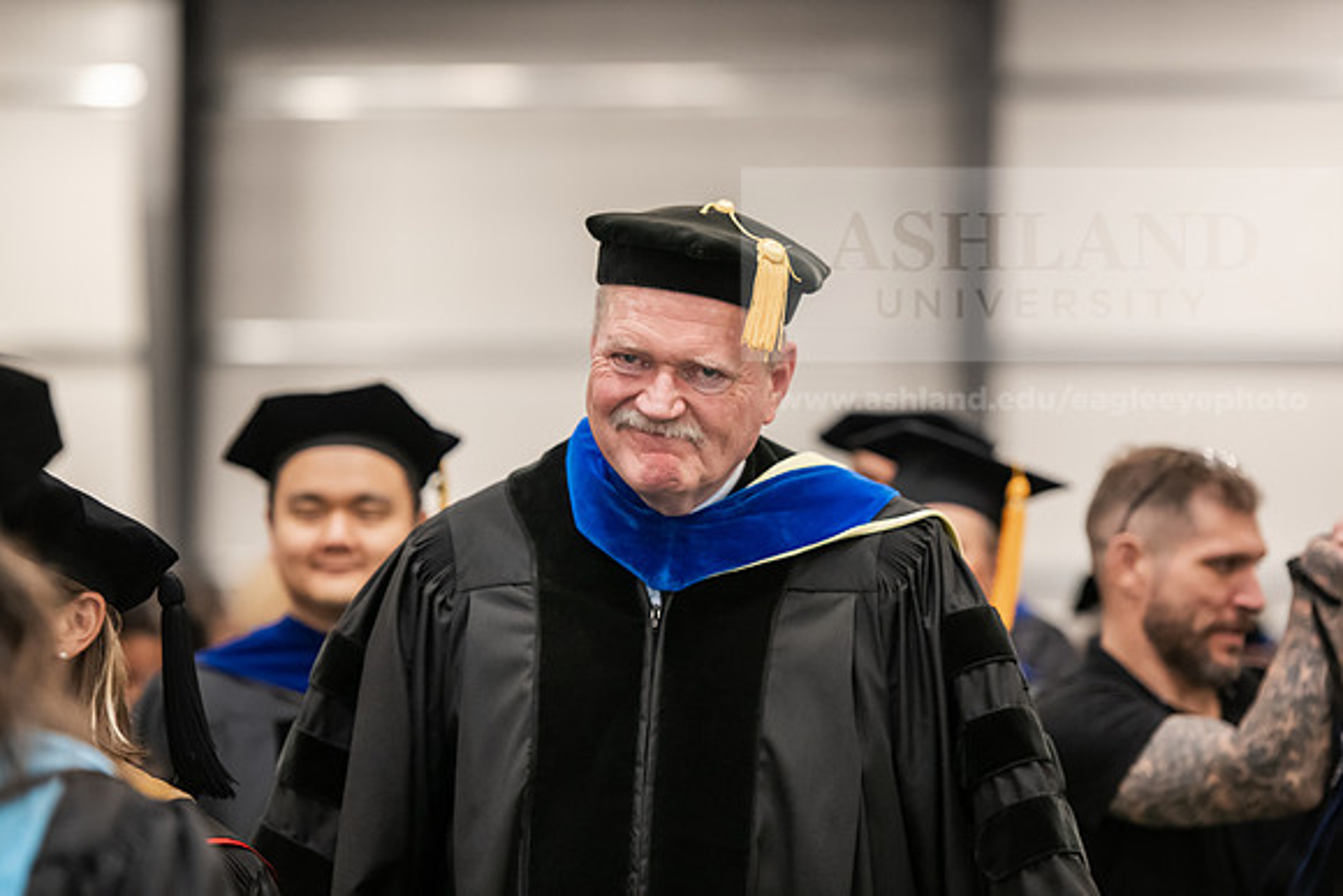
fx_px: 5597
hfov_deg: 13.7
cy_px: 448
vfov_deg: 9.2
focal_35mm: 150
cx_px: 672
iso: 2500
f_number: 3.2
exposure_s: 1/200
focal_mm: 150
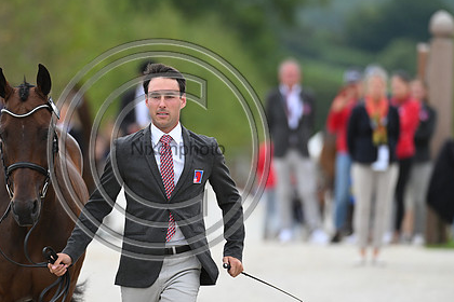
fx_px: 6961
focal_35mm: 552
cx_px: 147
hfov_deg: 3.7
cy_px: 134
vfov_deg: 2.5
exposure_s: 1/1600
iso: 720
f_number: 5.6
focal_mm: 400
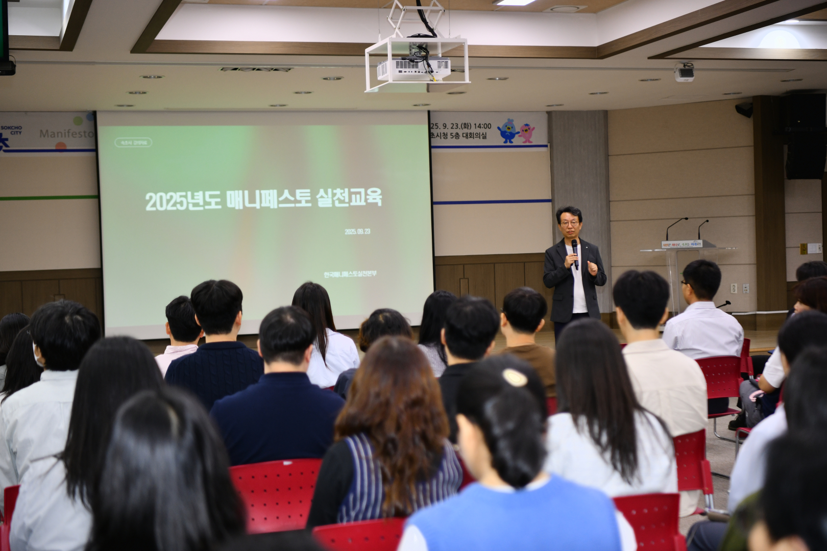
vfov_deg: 24.2
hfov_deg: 35.6
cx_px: 414
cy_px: 276
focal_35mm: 56
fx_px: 1286
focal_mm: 56
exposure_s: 1/160
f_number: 2.8
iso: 400
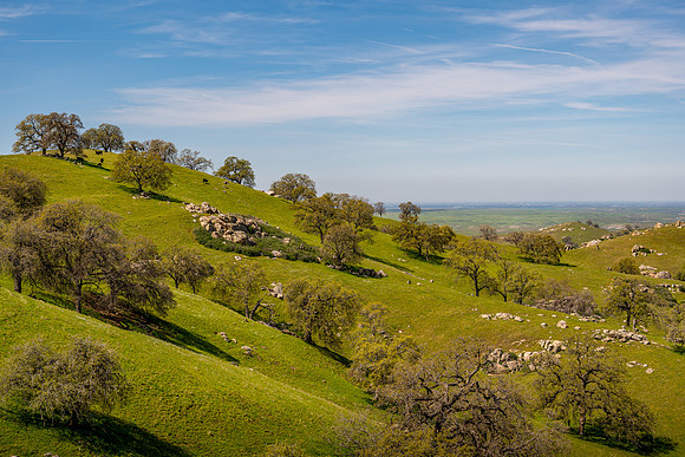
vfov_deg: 25.4
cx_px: 342
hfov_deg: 37.3
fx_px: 1014
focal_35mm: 53
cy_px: 228
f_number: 9
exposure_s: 1/125
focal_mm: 53
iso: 100
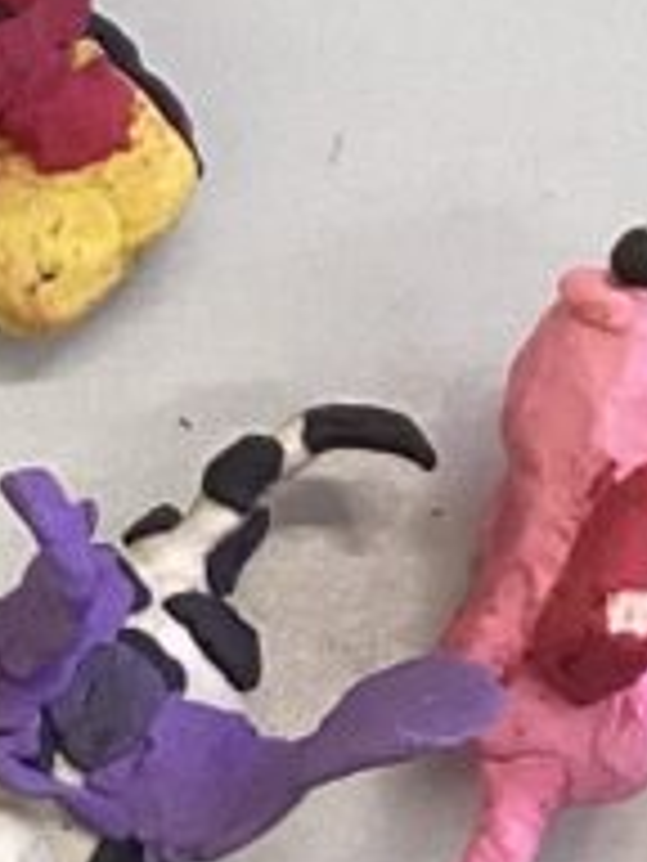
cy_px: 231
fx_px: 6529
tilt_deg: -70.1
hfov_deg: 5.5
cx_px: -710
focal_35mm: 262
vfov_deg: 7.6
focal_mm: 3.3
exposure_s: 1/100
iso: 64
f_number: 2.4
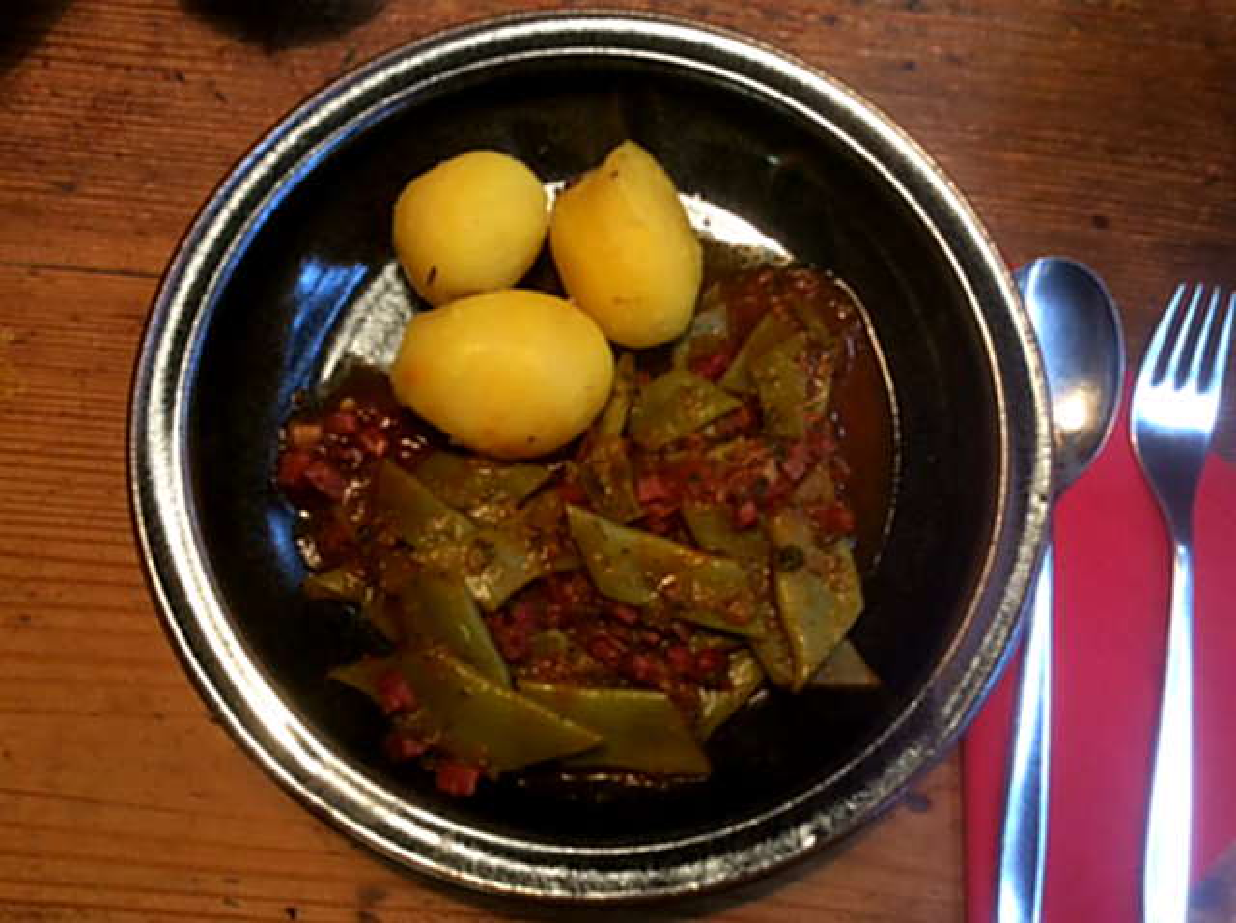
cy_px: 462
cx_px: 618
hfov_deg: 56.9
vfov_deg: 44.1
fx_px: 1141
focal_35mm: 32
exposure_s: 1/25
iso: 100
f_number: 2.4
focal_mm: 3.3
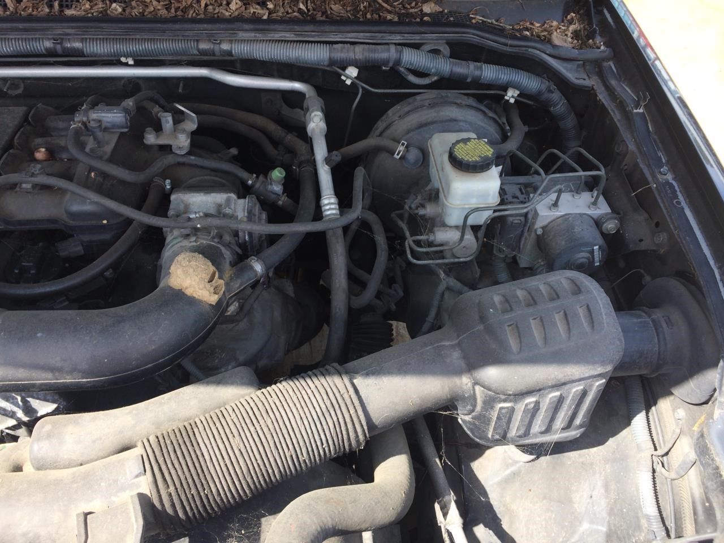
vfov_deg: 48.2
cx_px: 362
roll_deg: -2.7
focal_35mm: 29
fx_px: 607
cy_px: 272
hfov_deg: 61.7
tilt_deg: -41.3
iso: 32
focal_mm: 4.15
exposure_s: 1/398
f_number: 2.2
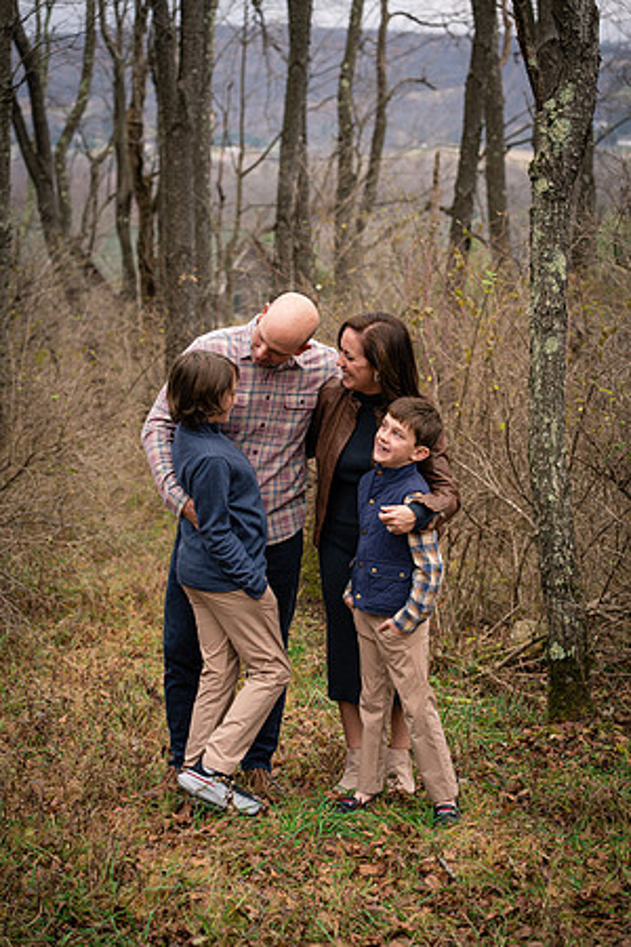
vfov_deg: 23.9
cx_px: 316
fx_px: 2235
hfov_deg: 16.1
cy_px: 474
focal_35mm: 85
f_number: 4.5
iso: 320
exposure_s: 1/250
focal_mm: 85
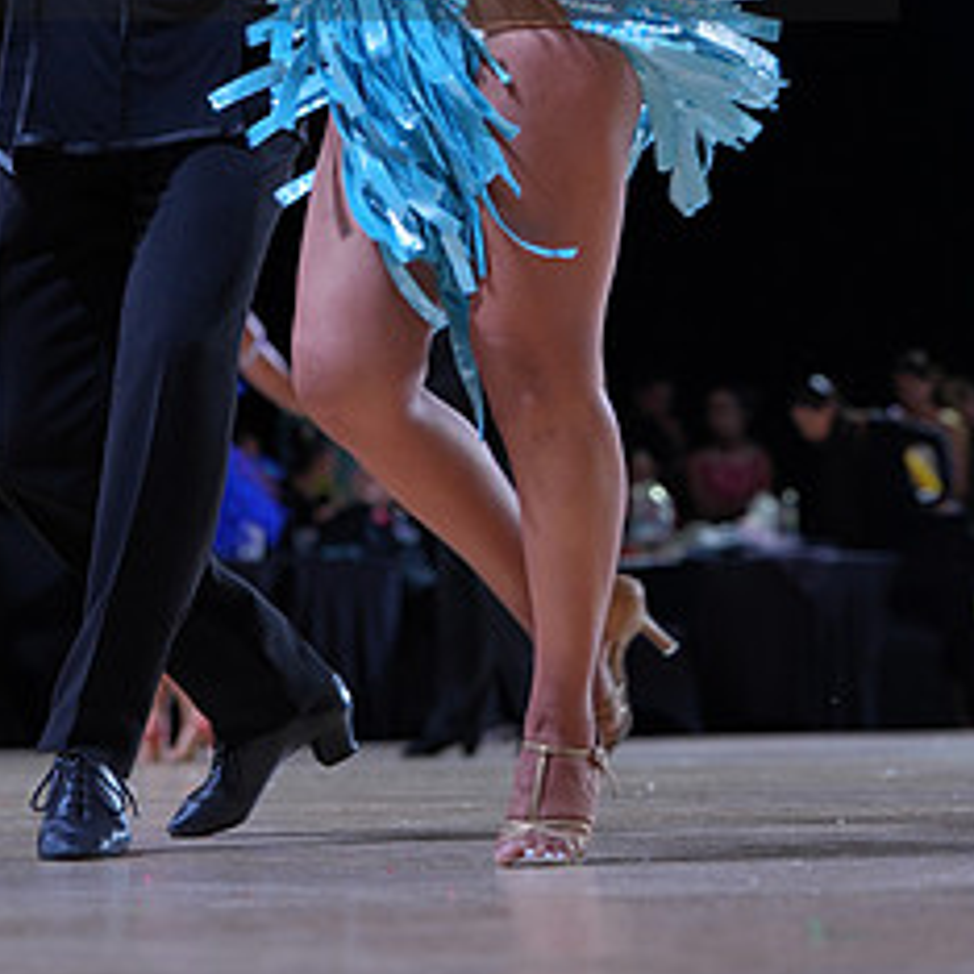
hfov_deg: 8.7
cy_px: -117
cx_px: 327
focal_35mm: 200
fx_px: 6367
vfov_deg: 8.7
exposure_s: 1/400
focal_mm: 95
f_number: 4
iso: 400
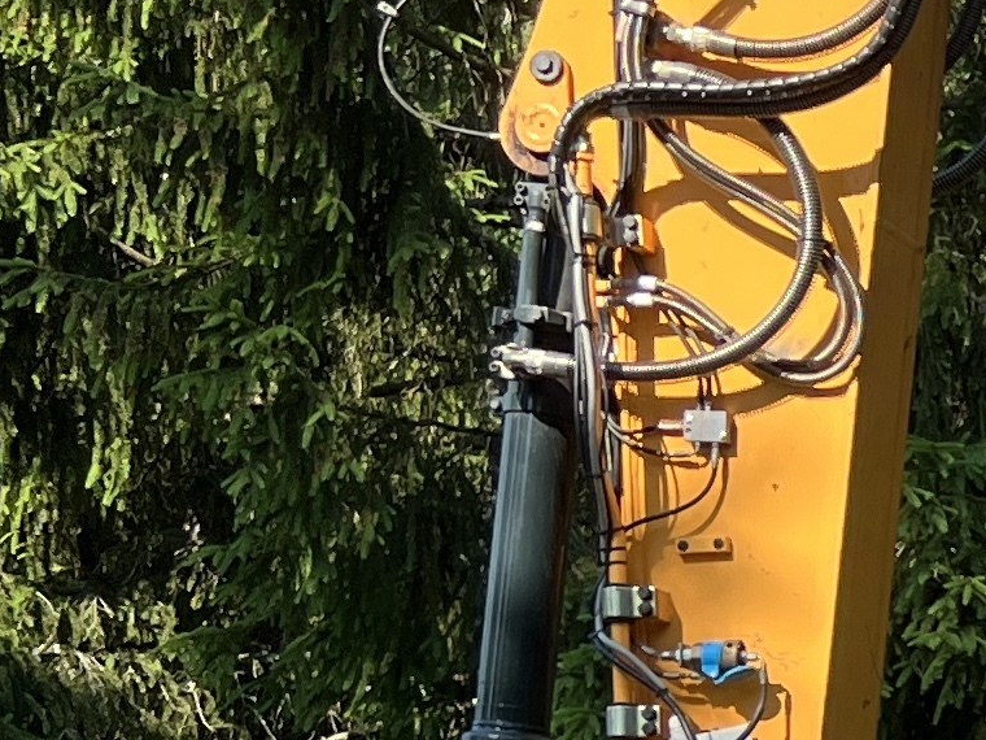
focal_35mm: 138
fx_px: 3931
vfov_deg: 10.5
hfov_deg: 11.8
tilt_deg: +5.0
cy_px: 1031
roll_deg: -0.5
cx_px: 2312
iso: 50
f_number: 1.5
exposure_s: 1/1079
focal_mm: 5.7
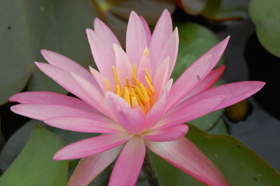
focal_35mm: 68
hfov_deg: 29.9
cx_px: 140
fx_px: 525
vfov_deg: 20.1
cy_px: 93
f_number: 11
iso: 800
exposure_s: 1/500
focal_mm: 45
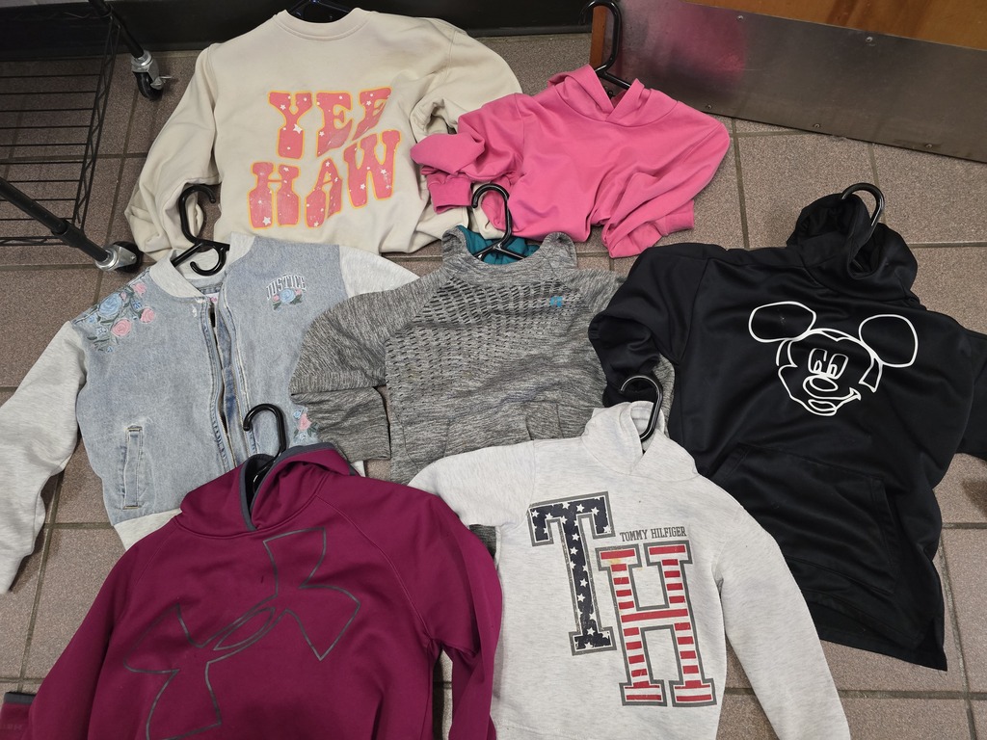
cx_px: 494
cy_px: 370
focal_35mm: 23
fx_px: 656
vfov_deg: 58.9
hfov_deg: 73.9
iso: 500
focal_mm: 6.3
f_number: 1.7
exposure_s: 1/120
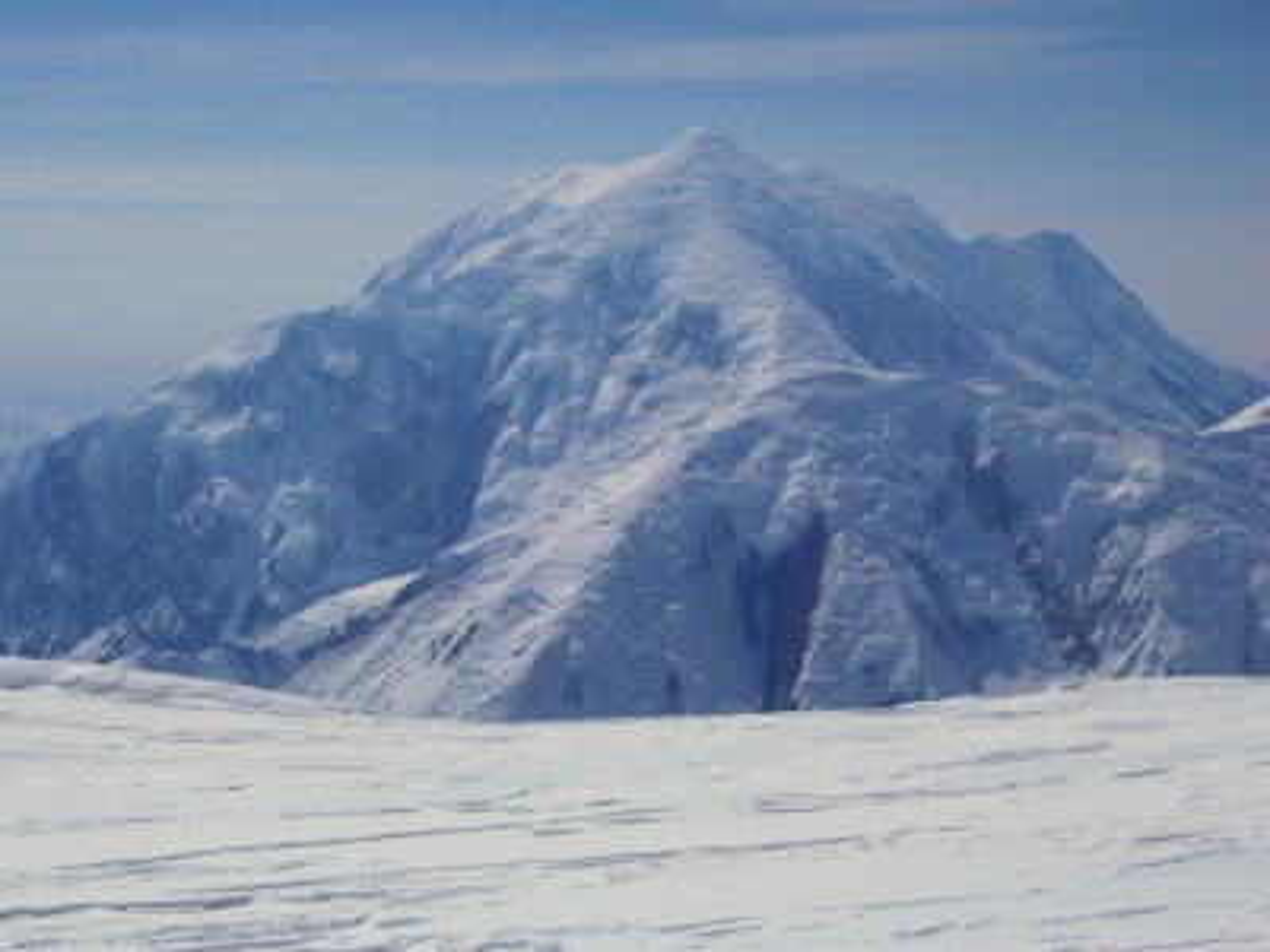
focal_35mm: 73
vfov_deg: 20.2
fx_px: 2678
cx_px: 635
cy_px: 476
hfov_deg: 26.7
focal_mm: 12.1
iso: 80
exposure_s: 1/2000
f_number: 8
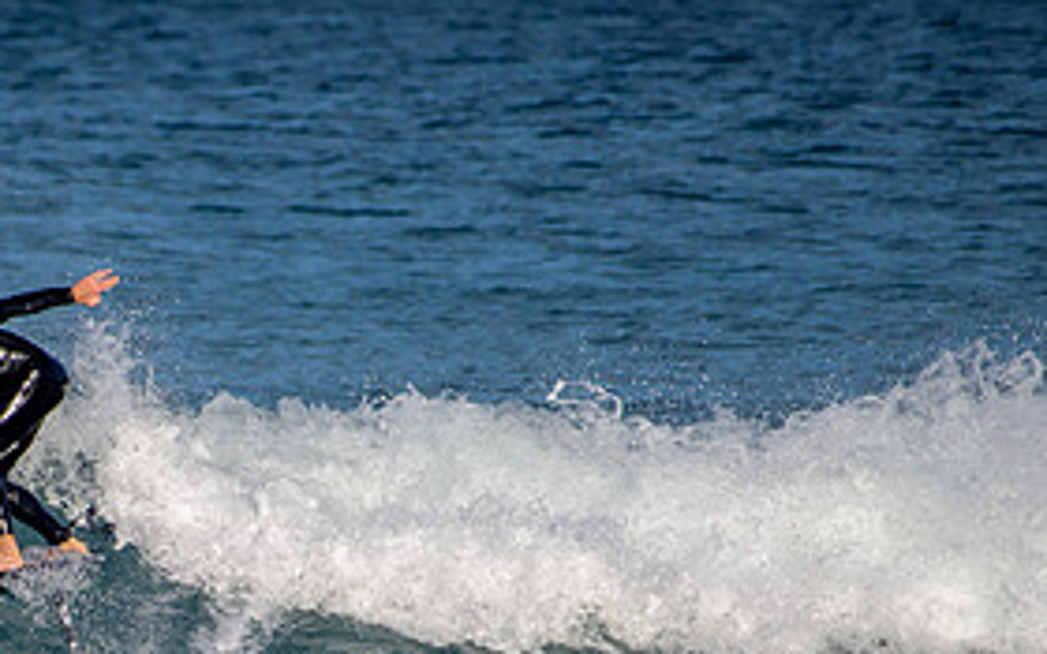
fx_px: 36980
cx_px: 41
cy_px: 659
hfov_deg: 1.6
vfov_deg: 1.0
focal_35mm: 1296
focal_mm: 500
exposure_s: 1/2000
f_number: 5.6
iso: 125
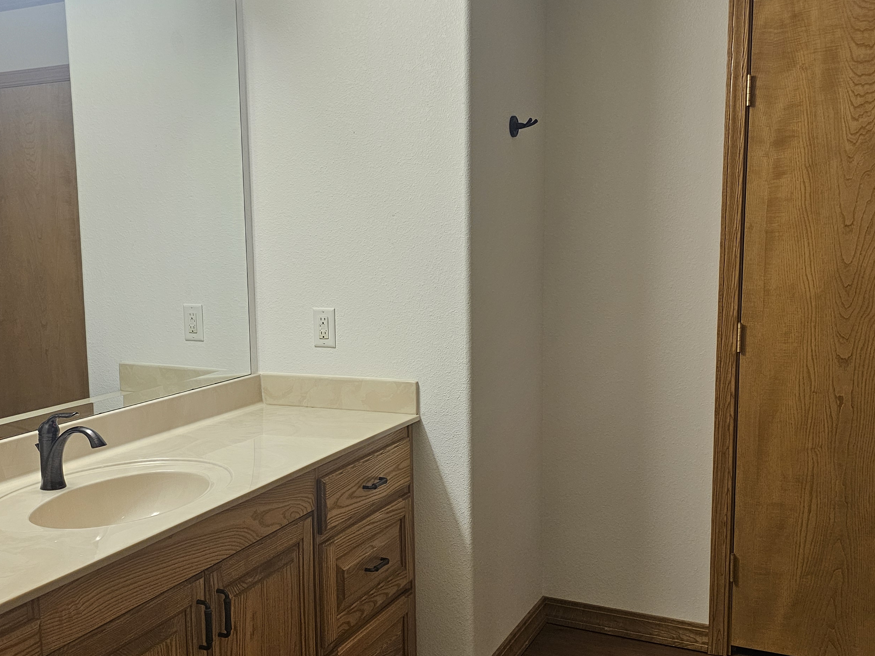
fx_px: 935
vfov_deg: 38.6
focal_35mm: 37
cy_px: 368
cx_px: 362
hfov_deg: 49.9
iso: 400
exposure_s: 1/120
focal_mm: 6.3
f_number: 1.7
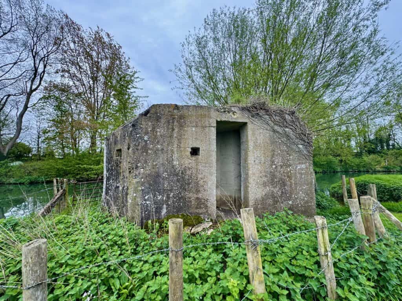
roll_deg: +1.2
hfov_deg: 102.1
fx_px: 163
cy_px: 150
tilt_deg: +5.8
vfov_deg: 85.7
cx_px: 201
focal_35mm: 14
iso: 40
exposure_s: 1/232
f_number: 2.2
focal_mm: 2.22
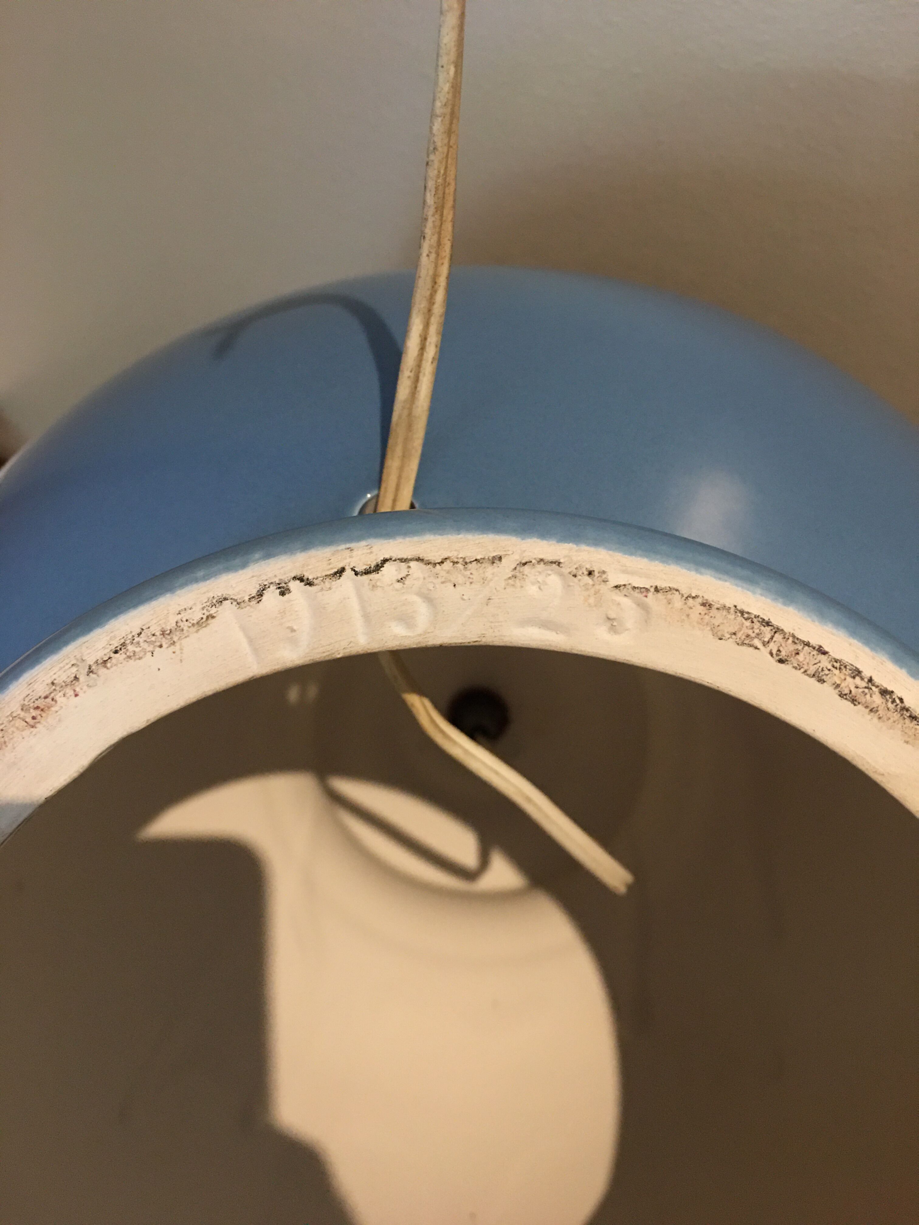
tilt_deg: -50.5
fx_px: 1027
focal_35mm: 29
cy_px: 612
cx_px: 460
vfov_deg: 61.7
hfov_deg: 48.2
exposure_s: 1/17
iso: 125
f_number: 2.2
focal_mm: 4.15
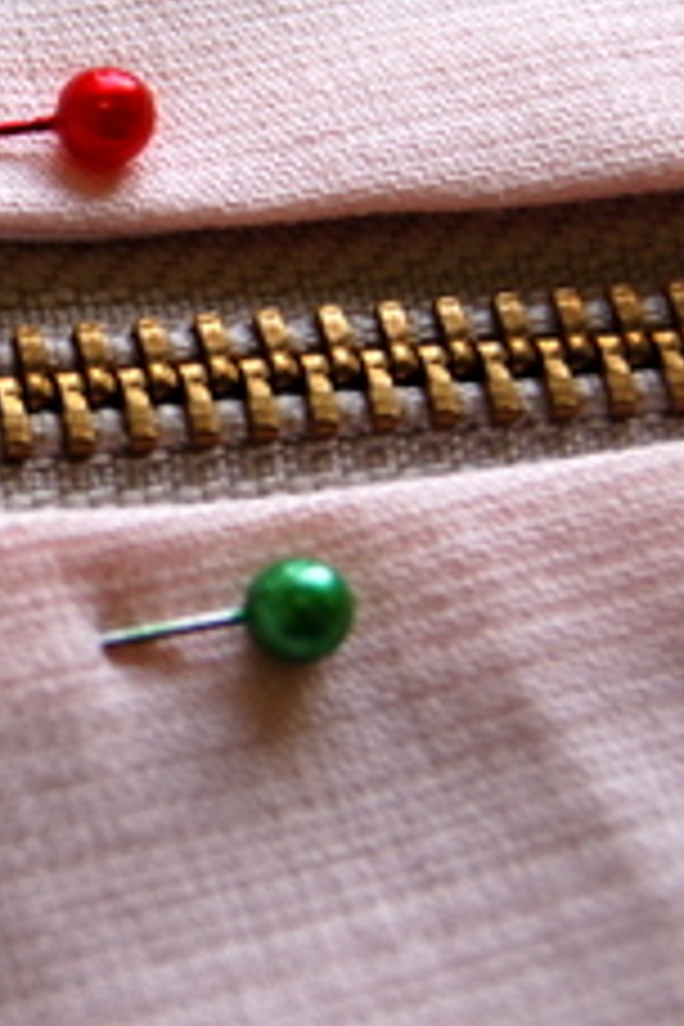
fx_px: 3942
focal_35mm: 138
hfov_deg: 9.7
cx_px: -230
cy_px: 380
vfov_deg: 14.8
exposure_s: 1/125
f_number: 5.6
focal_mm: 35
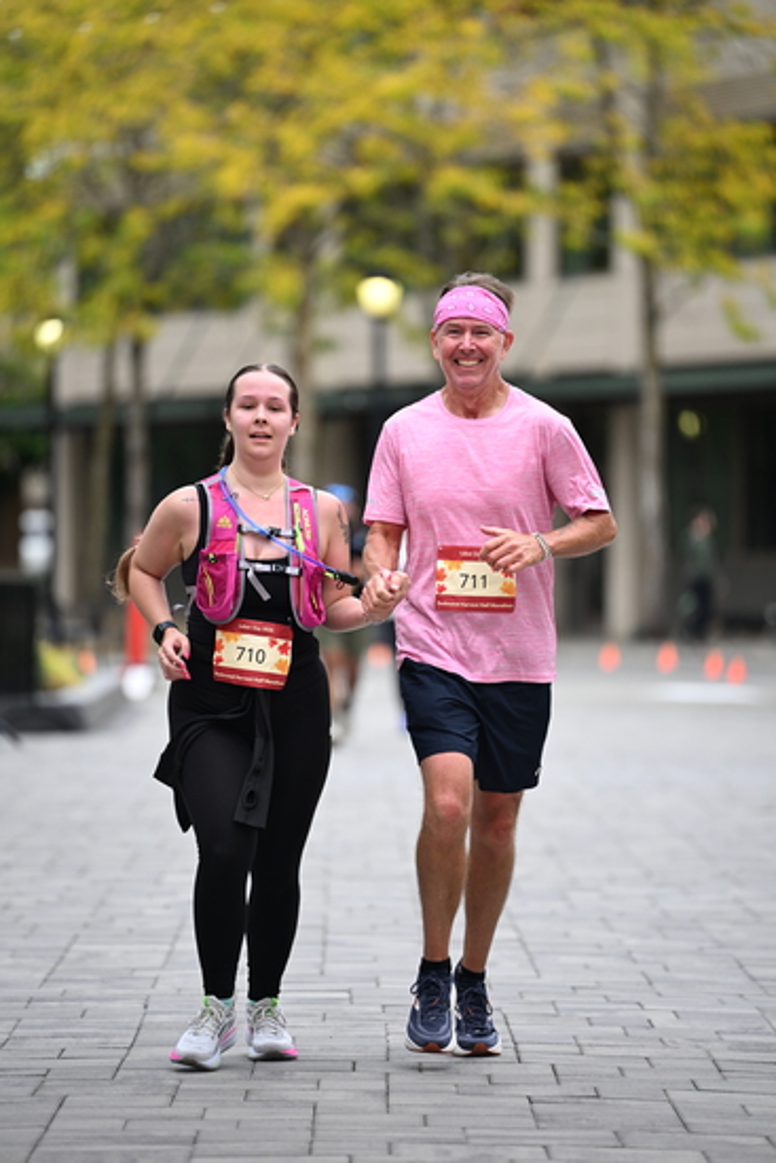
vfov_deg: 10.3
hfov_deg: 6.9
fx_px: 6462
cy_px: 582
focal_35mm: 200
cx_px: 388
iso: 640
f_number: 2.8
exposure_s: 1/1600
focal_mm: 200
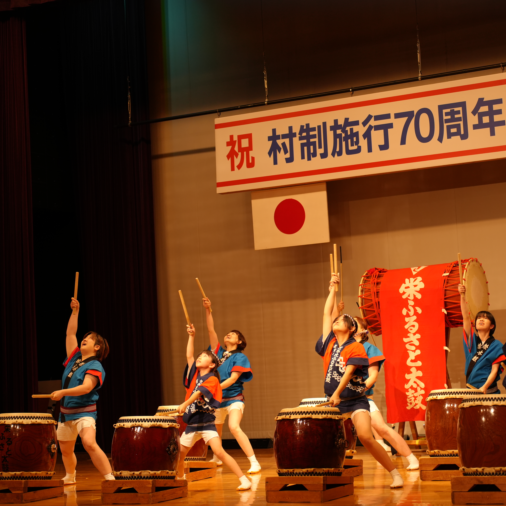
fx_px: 1224
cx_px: 364
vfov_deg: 23.4
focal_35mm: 74
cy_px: 253
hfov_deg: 23.2
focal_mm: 58
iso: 800
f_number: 2.8
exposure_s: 1/250
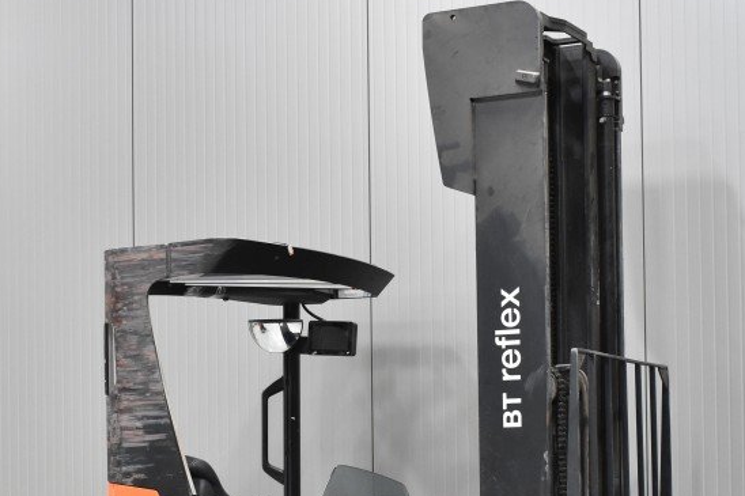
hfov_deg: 24.7
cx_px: 469
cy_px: 481
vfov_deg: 16.3
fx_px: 1698
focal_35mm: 82
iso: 1250
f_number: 5.6
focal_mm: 25
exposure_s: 1/20
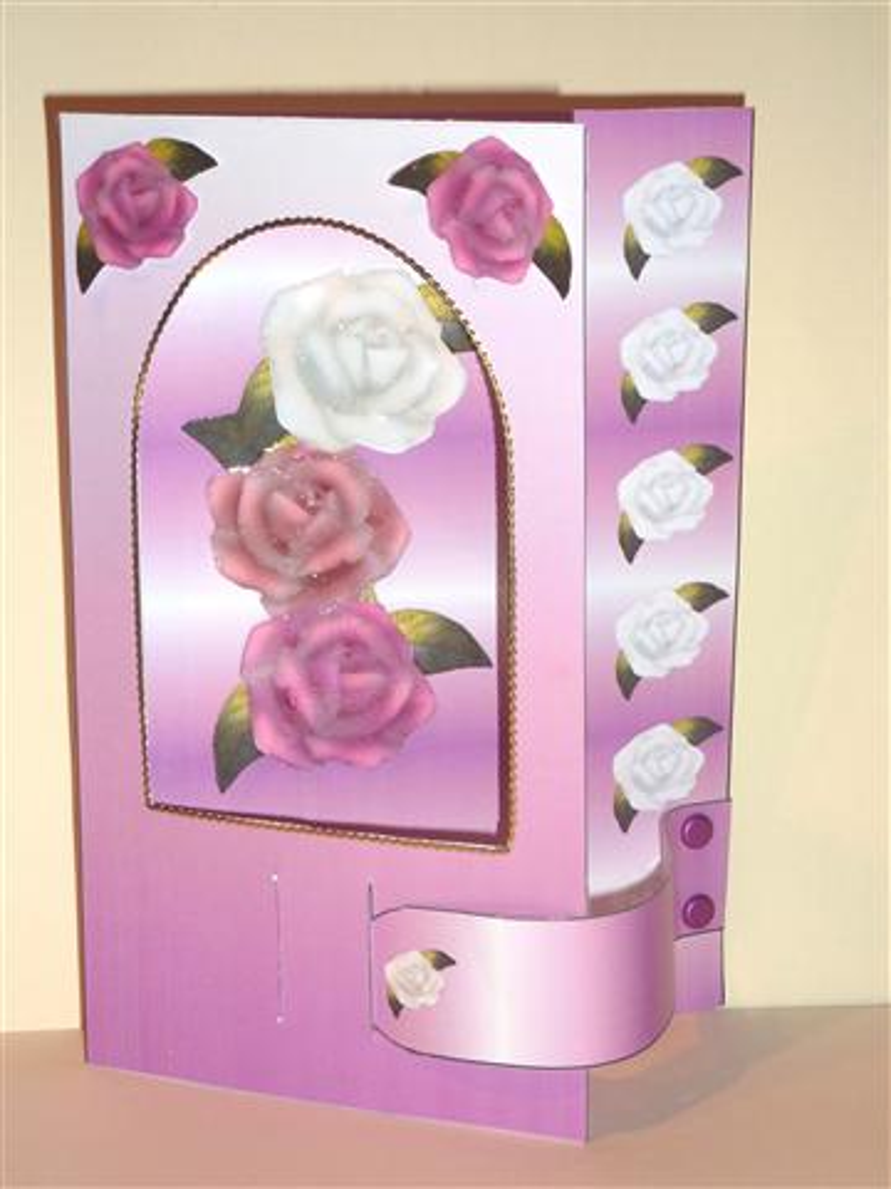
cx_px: 446
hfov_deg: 18.9
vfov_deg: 25.0
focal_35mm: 78
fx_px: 2677
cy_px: 594
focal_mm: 12.8
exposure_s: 1/40
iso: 100
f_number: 4.2
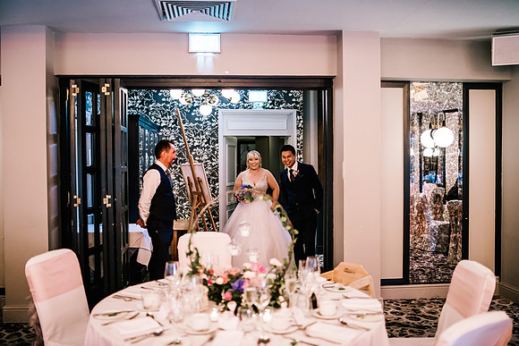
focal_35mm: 35
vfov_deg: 37.9
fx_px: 505
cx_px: 260
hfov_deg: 54.4
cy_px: 173
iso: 2500
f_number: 1.4
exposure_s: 1/500
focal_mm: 35
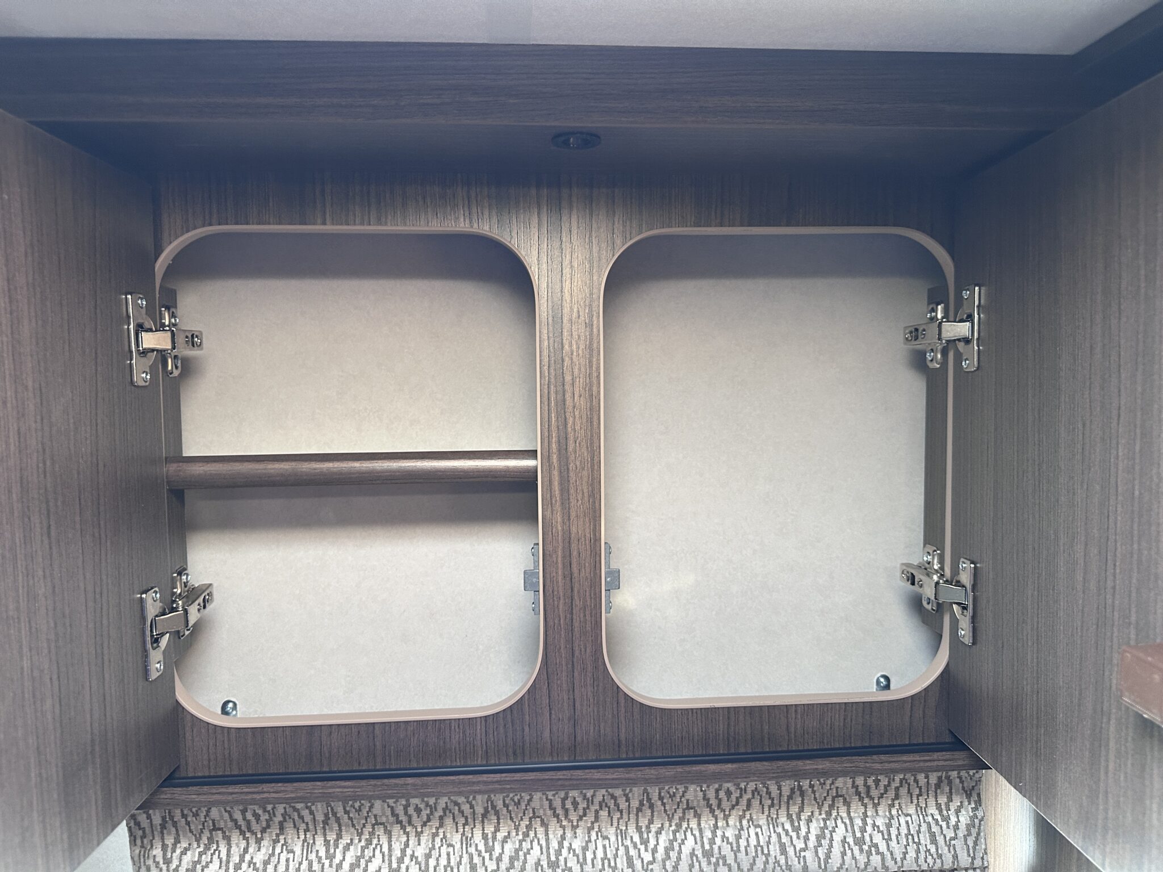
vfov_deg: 56.8
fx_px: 806
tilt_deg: -2.3
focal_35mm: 24
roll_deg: +0.4
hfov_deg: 71.6
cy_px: 436
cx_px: 582
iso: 250
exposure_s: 1/64
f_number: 1.78
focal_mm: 6.86
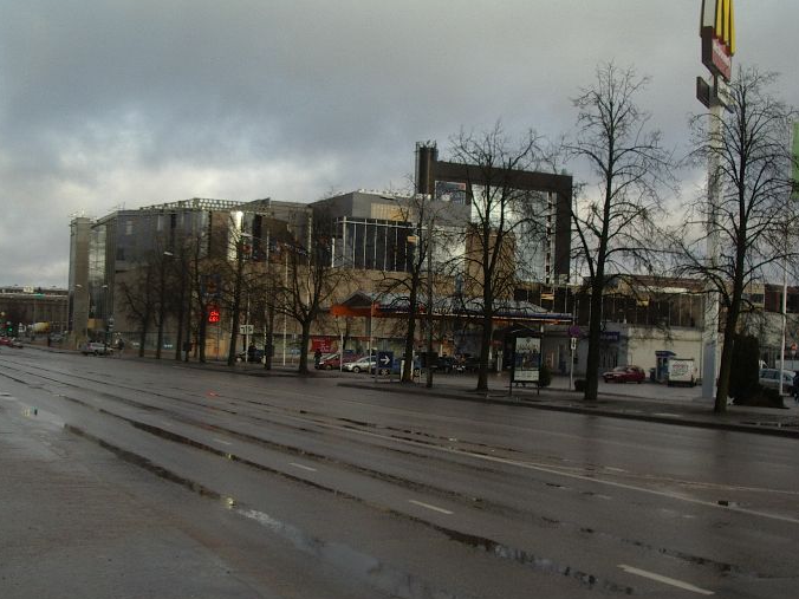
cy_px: 345
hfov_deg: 42.1
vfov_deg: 32.1
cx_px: 390
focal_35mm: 45
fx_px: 1039
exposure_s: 1/200
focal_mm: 5.8
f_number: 4.8
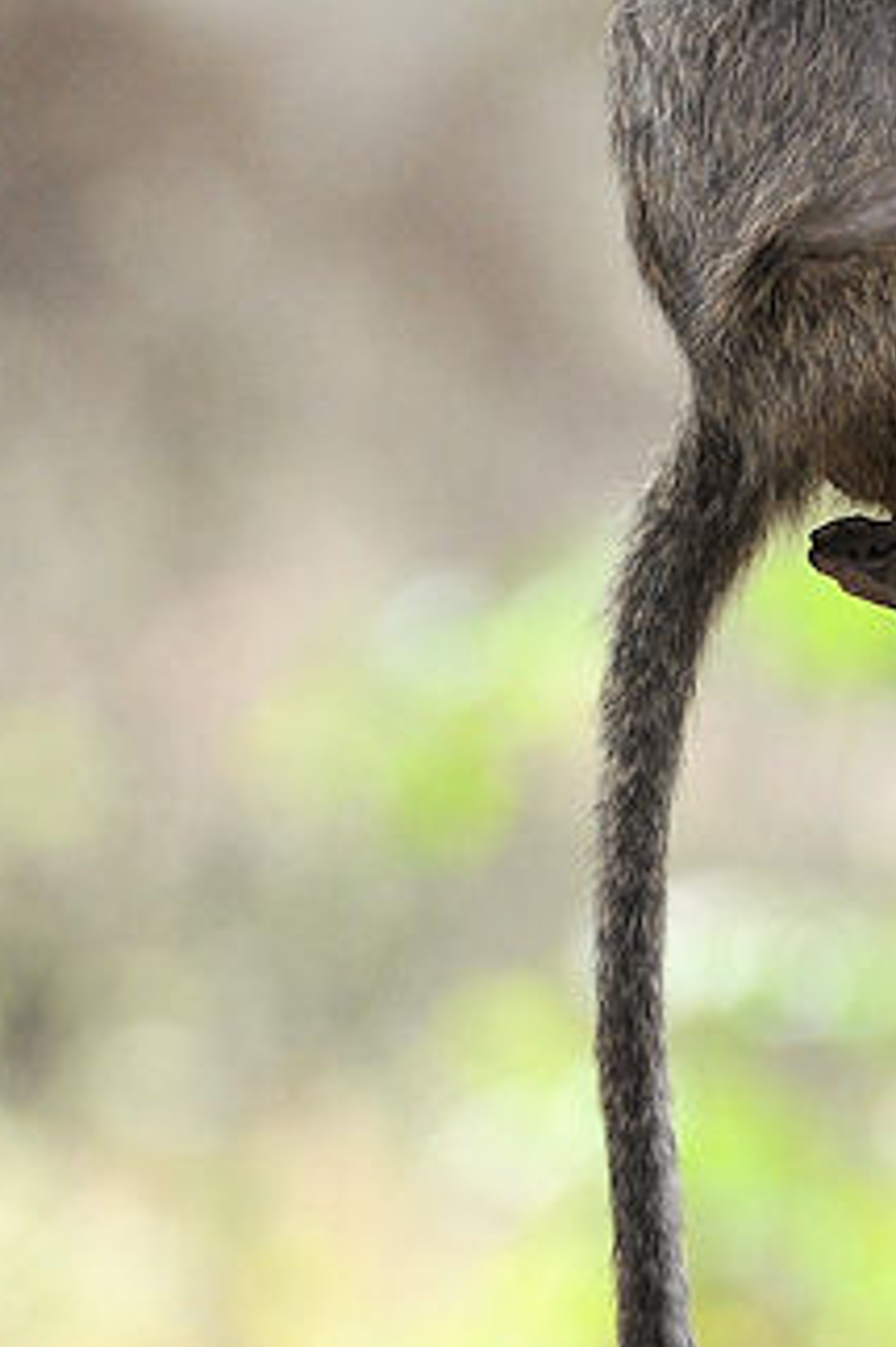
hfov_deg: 1.8
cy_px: -67
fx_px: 27804
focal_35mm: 744
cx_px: 981
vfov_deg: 2.8
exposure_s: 1/640
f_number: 4
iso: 640
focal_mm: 300
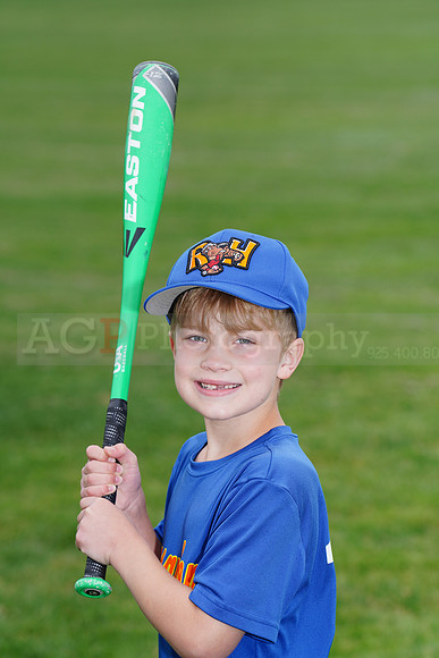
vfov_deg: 10.4
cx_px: 220
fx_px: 3601
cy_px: 329
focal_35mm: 197
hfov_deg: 7.0
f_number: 8
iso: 200
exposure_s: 1/200
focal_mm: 197
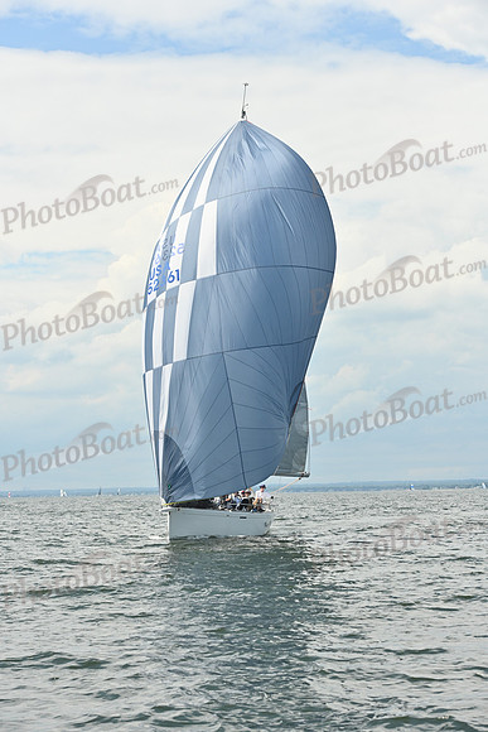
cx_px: 244
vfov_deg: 28.8
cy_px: 366
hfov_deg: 19.5
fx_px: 1422
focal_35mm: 70
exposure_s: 1/1600
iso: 320
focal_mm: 70
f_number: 7.1
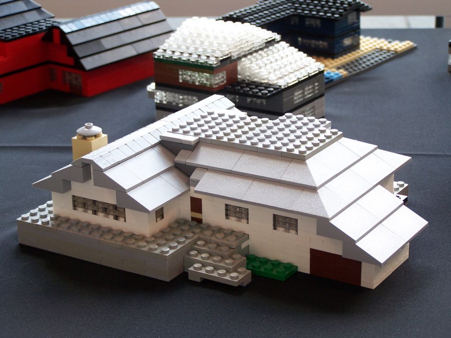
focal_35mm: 82
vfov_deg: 18.0
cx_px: 226
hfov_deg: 23.8
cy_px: 169
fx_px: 1068
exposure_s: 1/30
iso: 80
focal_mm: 13.7
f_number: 3.2
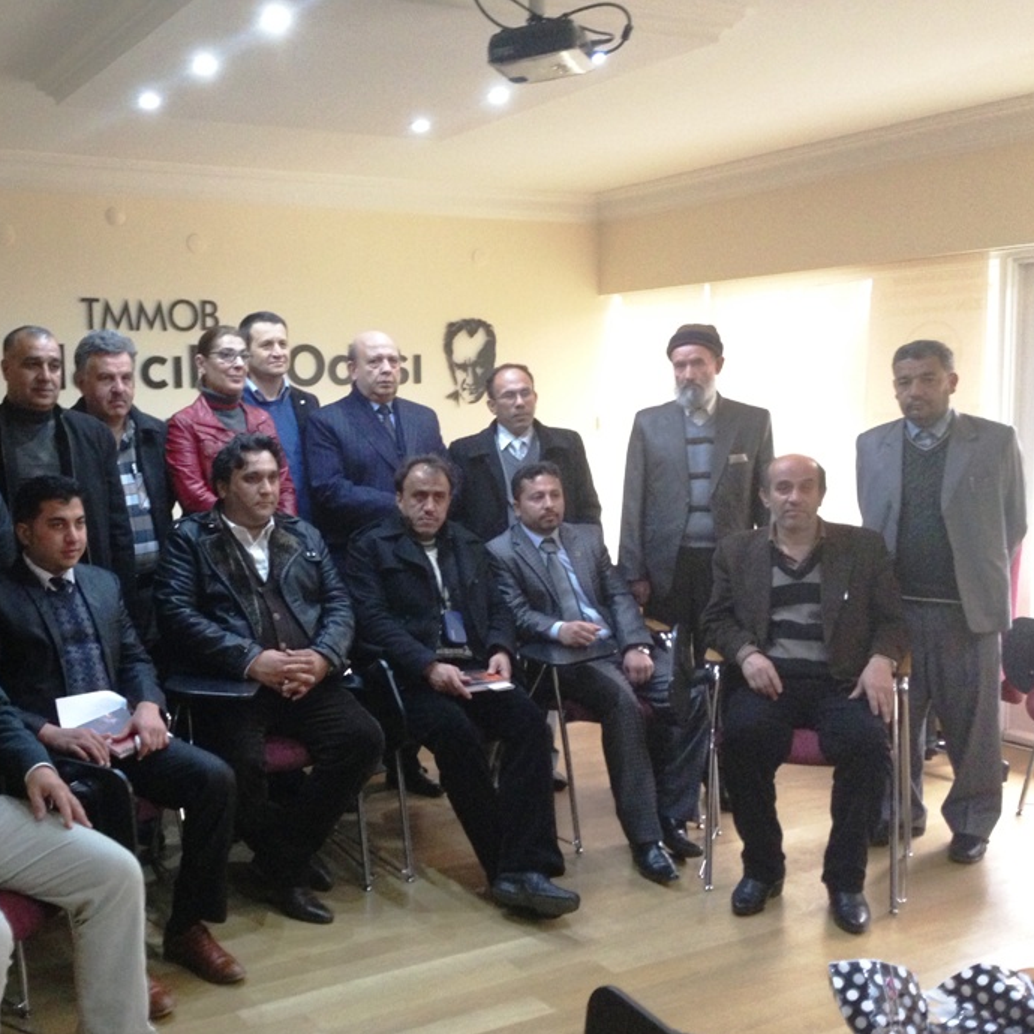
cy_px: 529
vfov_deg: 41.9
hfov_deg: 41.4
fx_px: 1352
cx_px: 360
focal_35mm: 40
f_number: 2.4
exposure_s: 1/15
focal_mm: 4.13
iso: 400
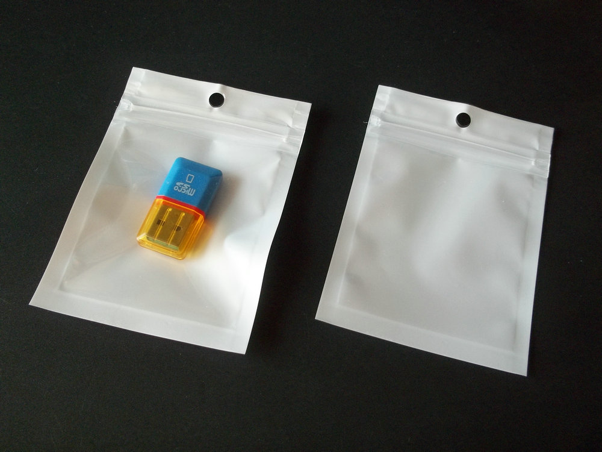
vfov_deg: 39.7
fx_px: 626
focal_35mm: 36
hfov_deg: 51.4
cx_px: 301
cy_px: 226
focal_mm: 6.5
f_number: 3.1
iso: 160
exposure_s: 1/25
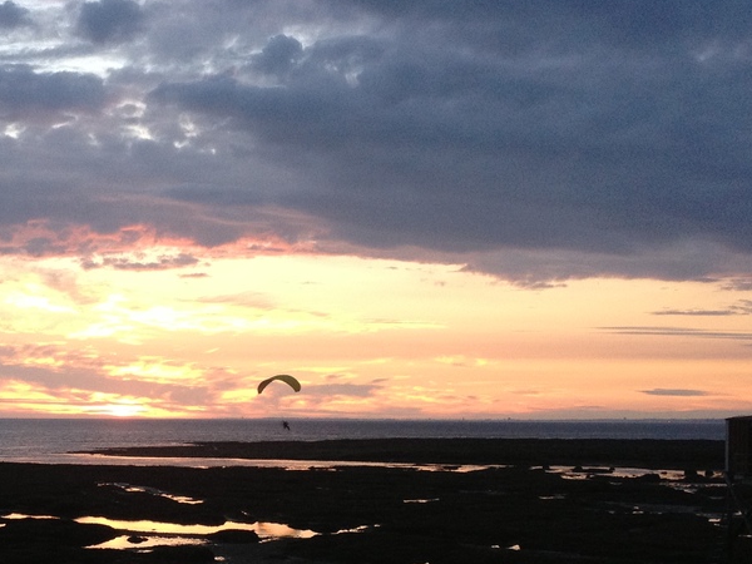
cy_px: 386
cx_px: 183
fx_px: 1521
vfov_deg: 20.9
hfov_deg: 27.4
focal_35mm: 70
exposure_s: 1/120
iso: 100
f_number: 2.4
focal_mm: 4.28
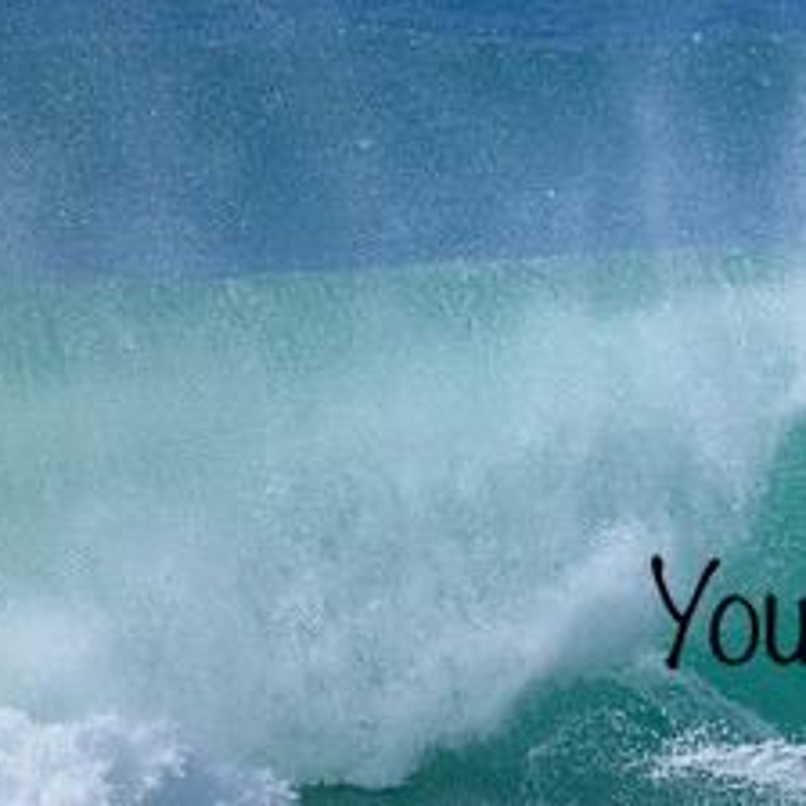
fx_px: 32402
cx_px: 1022
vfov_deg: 1.4
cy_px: 581
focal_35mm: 1230
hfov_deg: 1.4
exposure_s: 1/2000
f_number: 8
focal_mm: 560
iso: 450
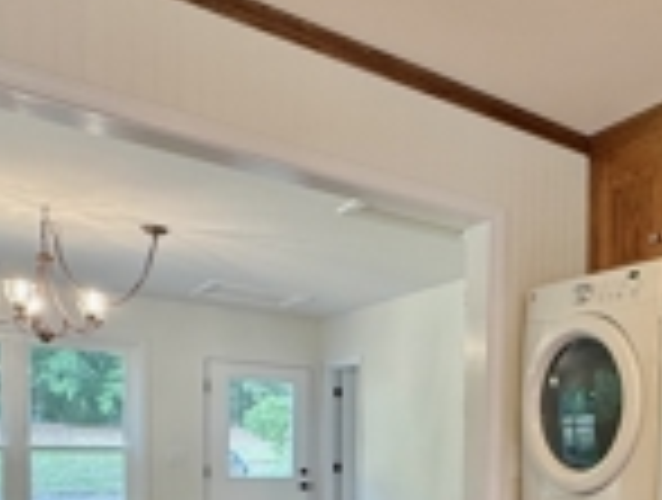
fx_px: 728
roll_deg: -1.7
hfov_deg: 43.4
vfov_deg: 35.0
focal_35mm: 38
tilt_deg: -2.3
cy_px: 477
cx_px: 630
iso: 250
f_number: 2.2
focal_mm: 2.22
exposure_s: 1/120
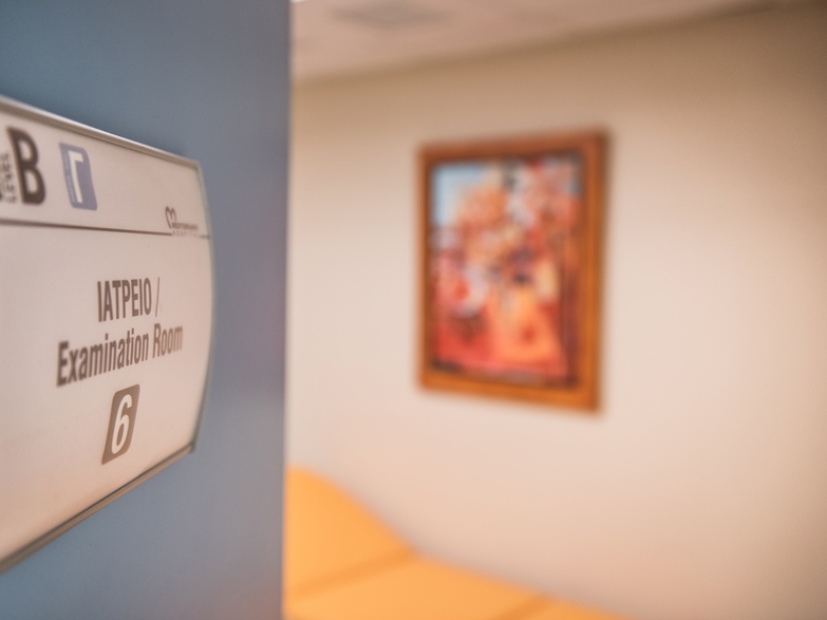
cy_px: 312
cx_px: 390
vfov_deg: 34.3
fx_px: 1003
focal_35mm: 42
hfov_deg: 44.8
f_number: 2.8
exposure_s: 1/125
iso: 400
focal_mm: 38
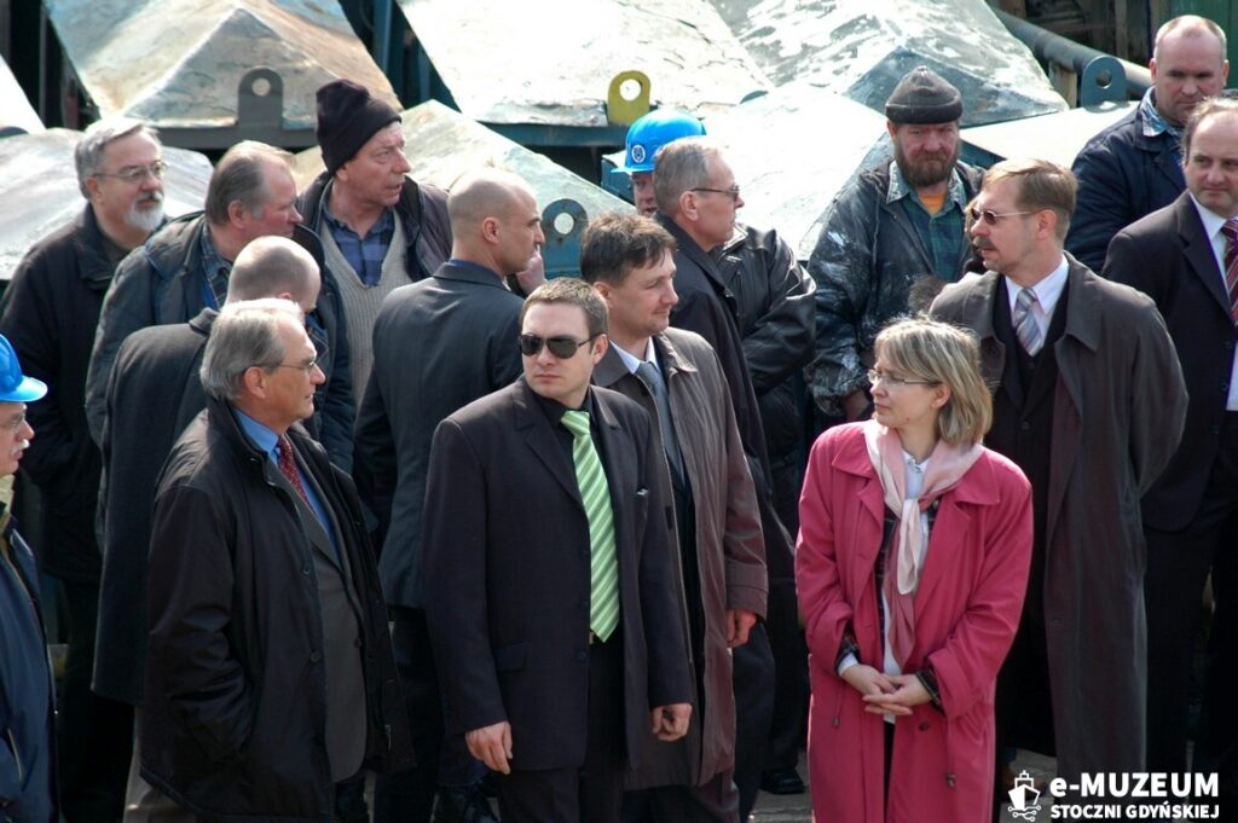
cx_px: 619
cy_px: 412
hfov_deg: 8.9
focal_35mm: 232
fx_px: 7989
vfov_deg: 5.9
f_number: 5.6
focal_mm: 155
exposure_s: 1/160
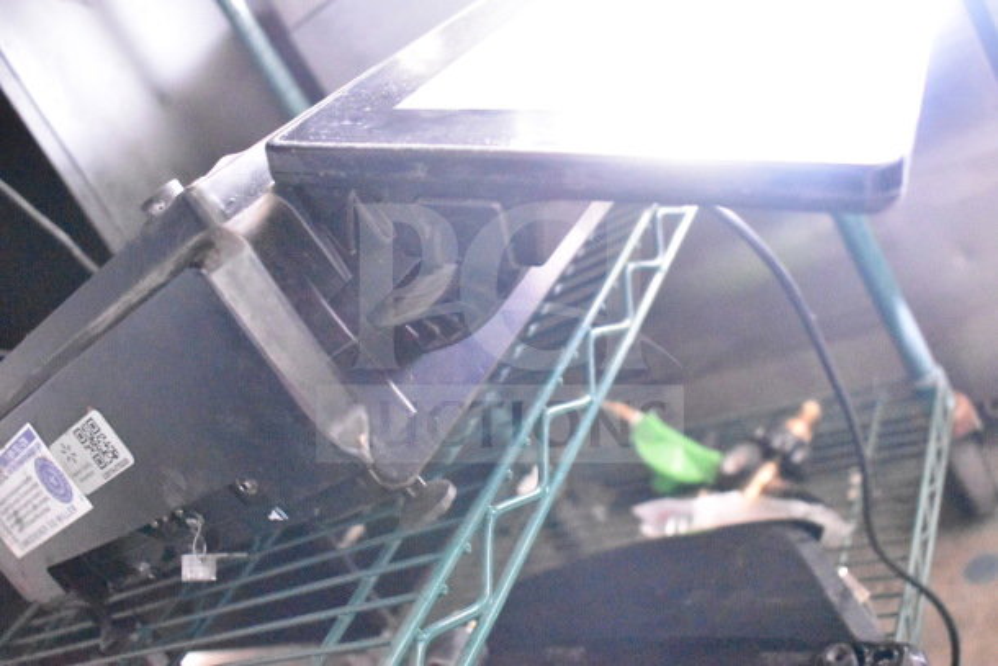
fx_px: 957
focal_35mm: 34
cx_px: 499
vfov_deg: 38.4
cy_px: 333
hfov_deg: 55.1
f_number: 3.8
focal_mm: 23
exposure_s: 1/40
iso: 25600
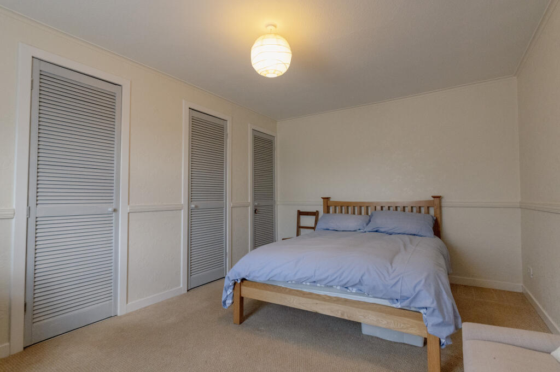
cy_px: 186
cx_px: 280
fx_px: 264
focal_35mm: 17
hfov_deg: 93.3
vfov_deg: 70.3
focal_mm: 17
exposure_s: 1/125
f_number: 8
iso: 4500
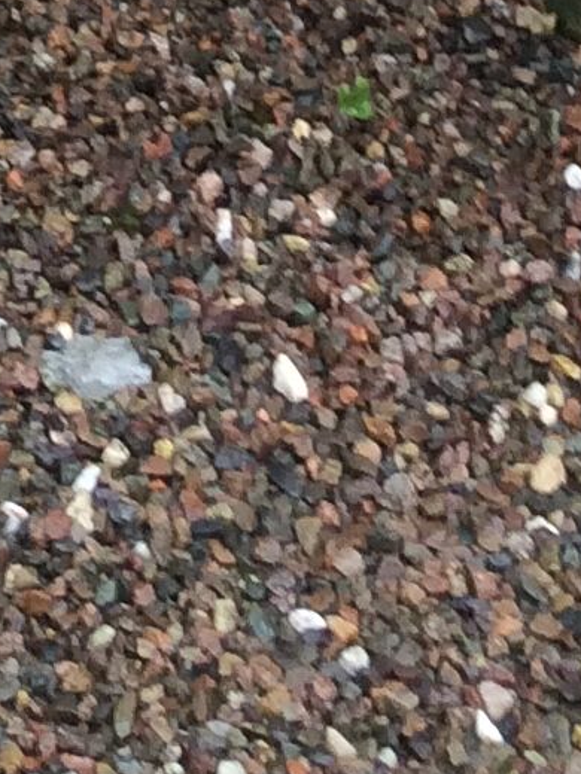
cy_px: -1317
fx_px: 4073
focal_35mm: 182
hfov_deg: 8.1
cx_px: -179
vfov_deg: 9.3
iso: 50
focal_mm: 4.15
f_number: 2.2
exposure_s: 1/100
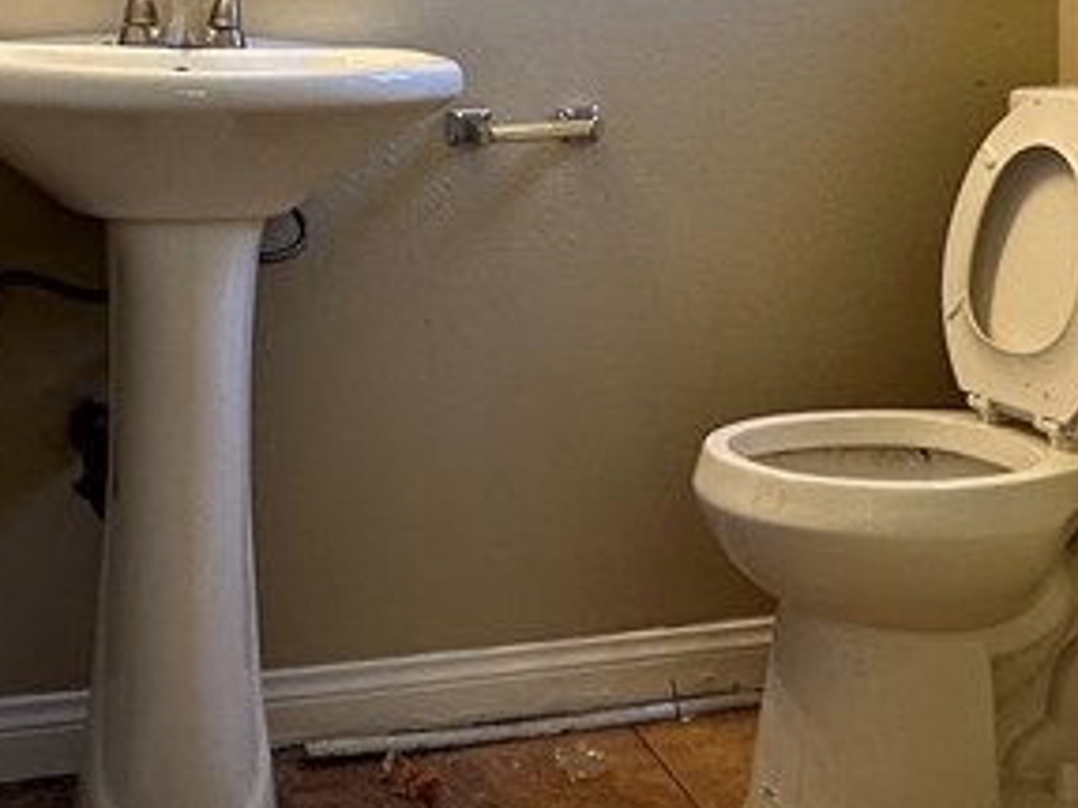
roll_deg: -0.7
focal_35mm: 50
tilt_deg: +1.6
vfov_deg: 27.3
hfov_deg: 38.2
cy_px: -11
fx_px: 1556
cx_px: 545
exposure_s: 1/120
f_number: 2.2
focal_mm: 2.22
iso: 200
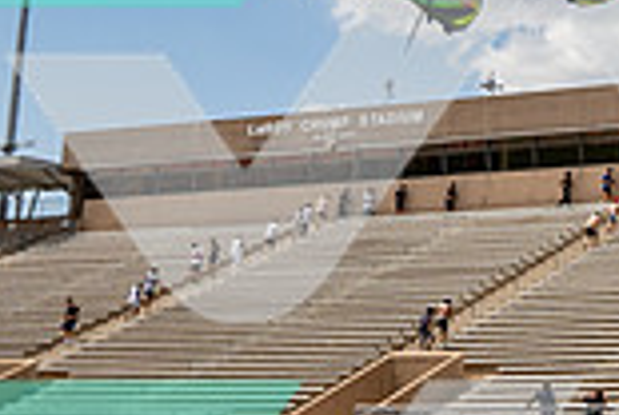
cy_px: 103
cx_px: 918
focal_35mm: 98
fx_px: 1688
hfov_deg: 18.5
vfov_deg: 14.0
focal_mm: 24
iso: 100
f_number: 5.6
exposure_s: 1/1250
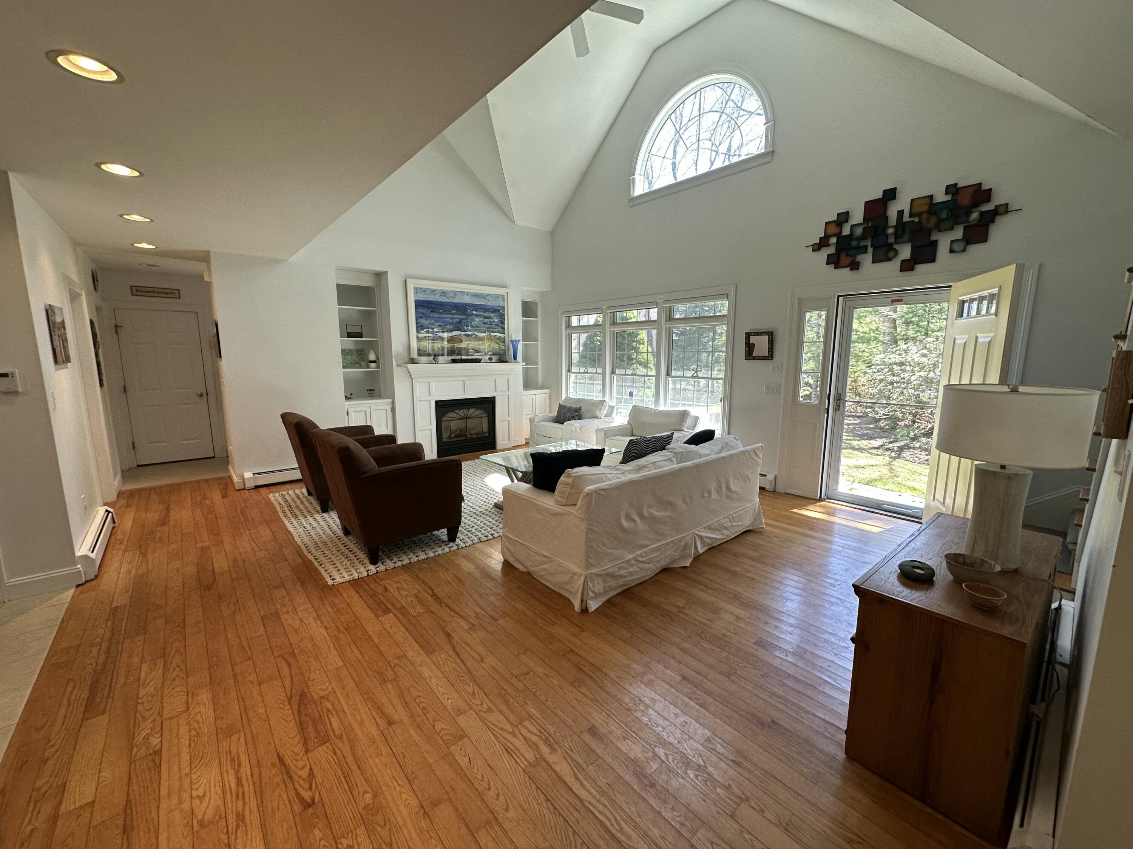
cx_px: 566
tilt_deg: -8.9
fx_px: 458
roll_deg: +0.3
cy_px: 424
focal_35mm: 14
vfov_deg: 85.7
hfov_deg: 102.1
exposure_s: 1/120
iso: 125
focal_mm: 2.22
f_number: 2.2
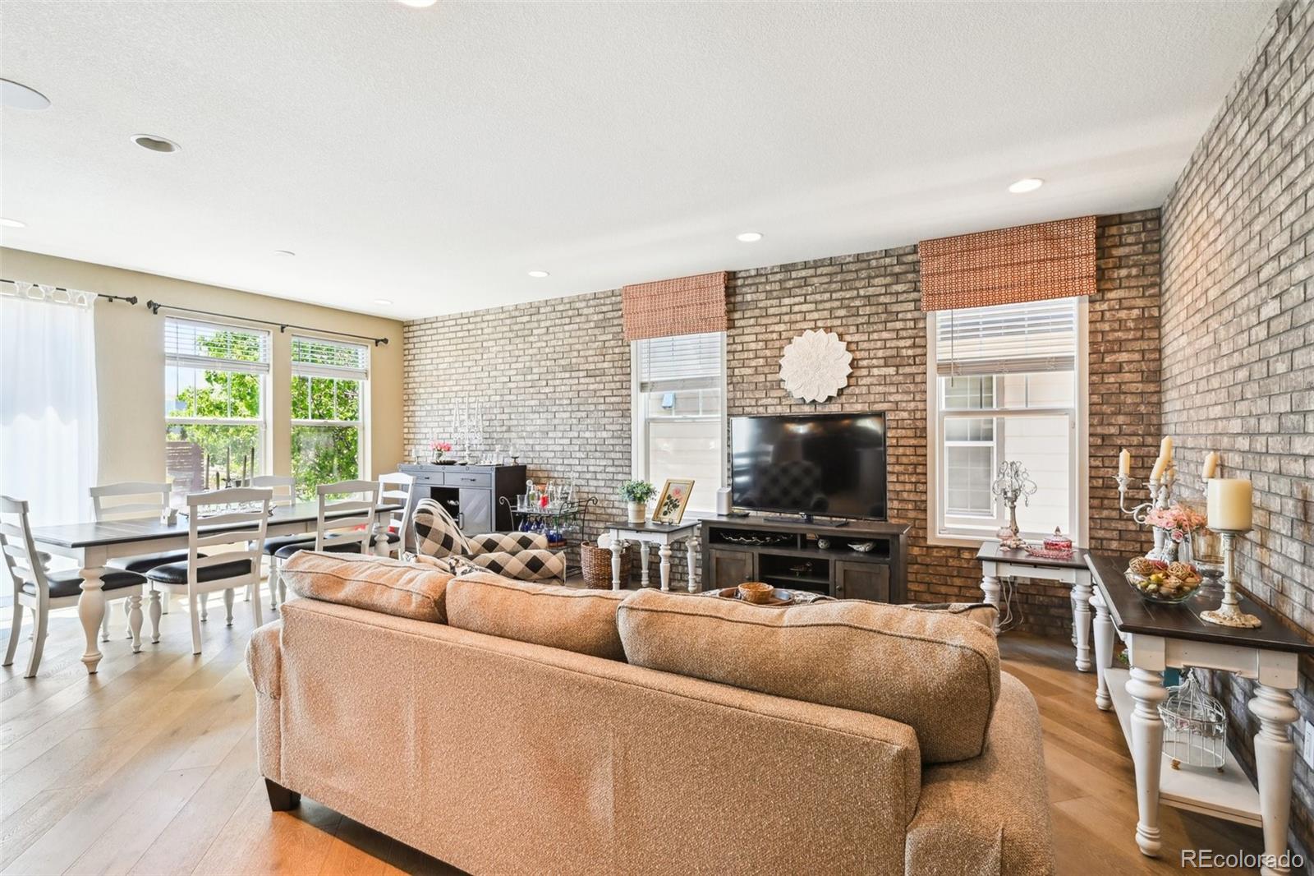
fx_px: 620
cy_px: 438
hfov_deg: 93.3
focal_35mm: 17
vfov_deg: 70.4
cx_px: 657
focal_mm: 17
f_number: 10
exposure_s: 1/15
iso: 400
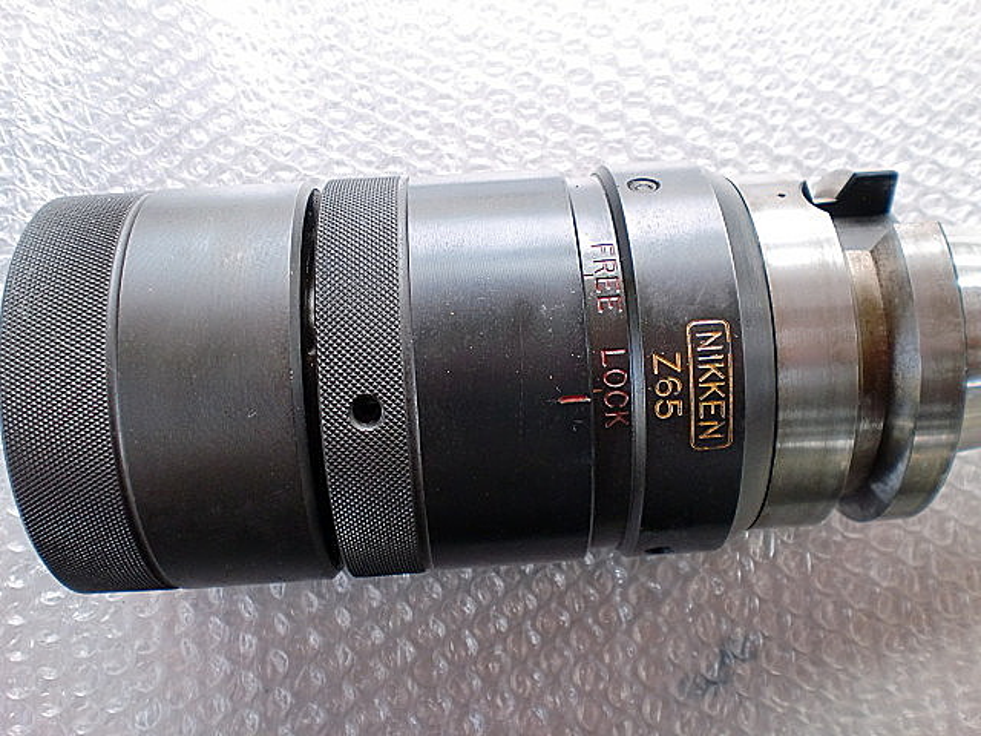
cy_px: 368
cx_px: 490
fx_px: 992
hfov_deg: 52.6
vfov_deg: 40.7
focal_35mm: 35
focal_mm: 6.3
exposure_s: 1/60
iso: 80
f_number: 3.1
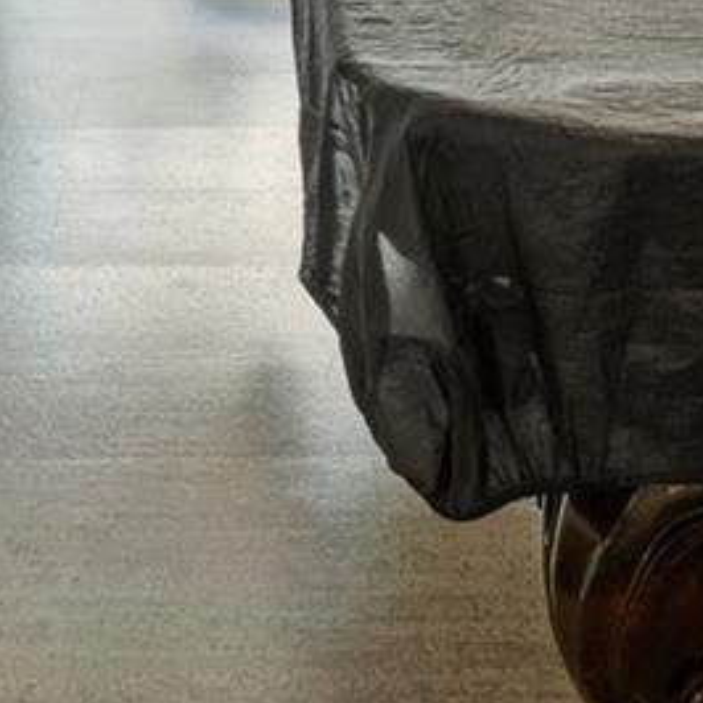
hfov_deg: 19.9
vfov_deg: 16.7
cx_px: 248
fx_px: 1999
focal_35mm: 87
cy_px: -544
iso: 400
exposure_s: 1/4
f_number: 8
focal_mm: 17
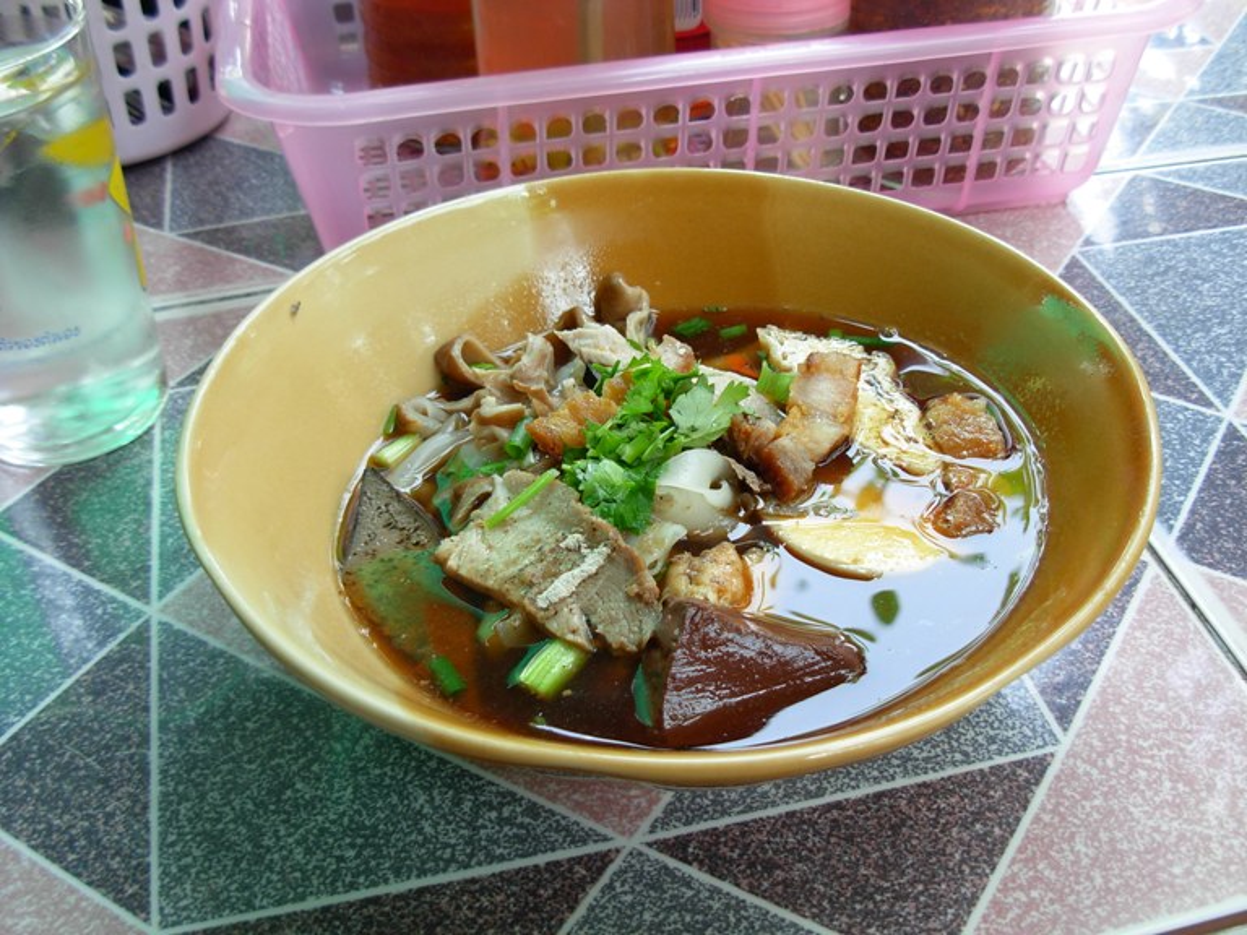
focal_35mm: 45
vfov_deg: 32.2
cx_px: 624
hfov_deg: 42.1
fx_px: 1621
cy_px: 468
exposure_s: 1/38
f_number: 3.1
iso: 79
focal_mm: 7.5
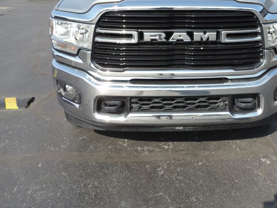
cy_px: 47
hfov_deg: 48.3
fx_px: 304
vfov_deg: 36.6
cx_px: 182
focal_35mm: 38
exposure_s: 1/640
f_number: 3
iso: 80
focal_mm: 4.3
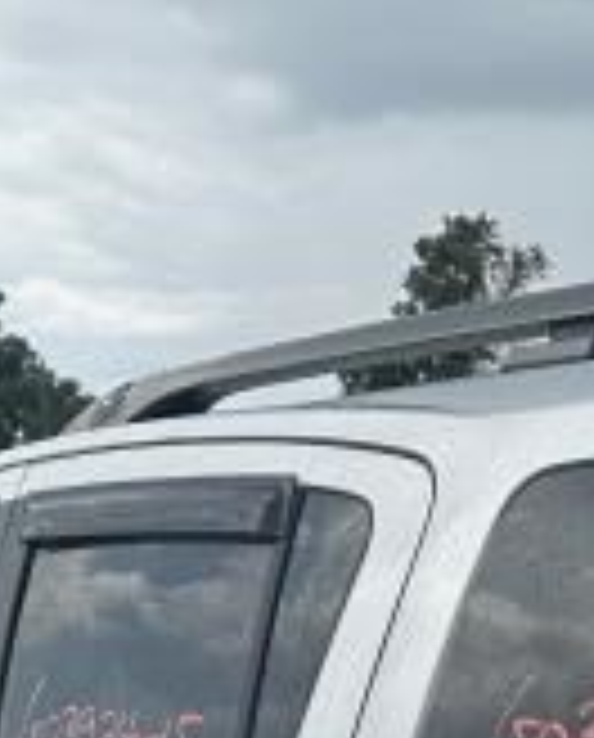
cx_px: 706
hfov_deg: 13.2
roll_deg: -1.2
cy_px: 1125
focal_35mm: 114
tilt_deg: -10.0
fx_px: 2496
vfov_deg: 15.4
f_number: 1.78
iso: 80
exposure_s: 1/2110
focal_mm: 6.86
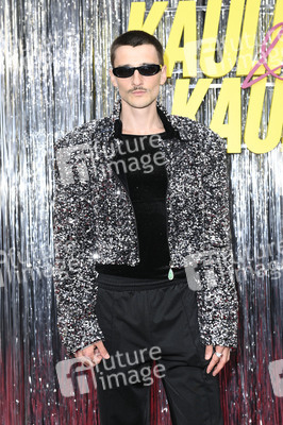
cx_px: 142
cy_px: 212
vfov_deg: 28.9
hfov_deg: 19.4
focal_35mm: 70
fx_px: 827
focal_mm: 70
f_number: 6.3
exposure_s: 1/250
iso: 500
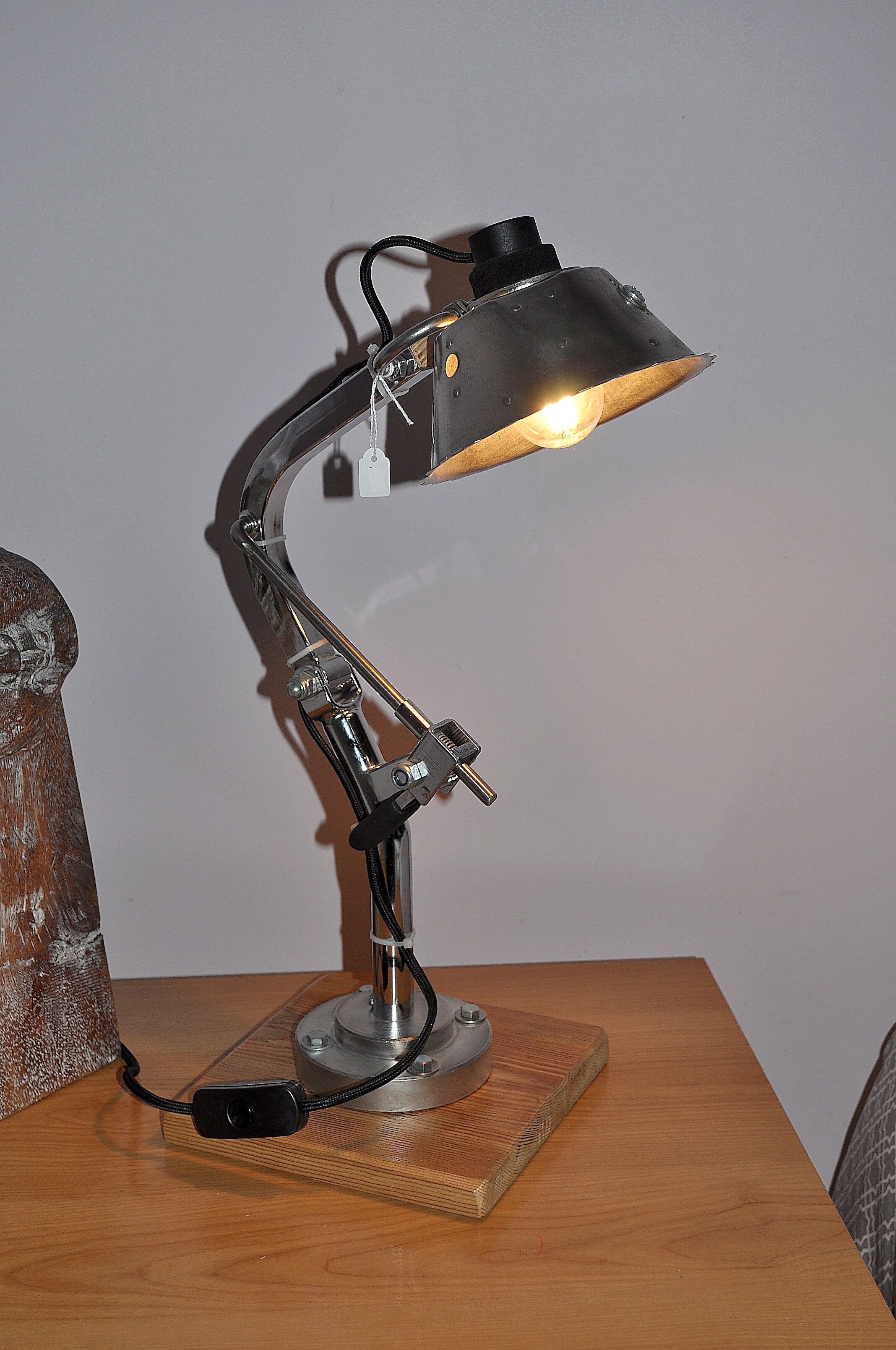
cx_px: 448
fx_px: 1797
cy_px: 675
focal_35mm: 48
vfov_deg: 41.2
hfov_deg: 28.0
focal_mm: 32
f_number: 5.6
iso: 200
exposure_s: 1/125
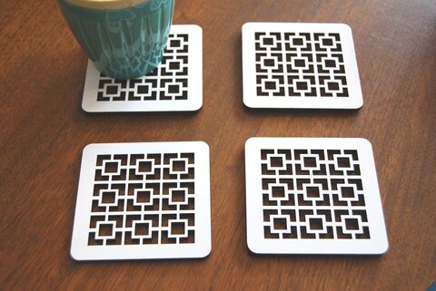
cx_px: 218
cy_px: 146
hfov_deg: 41.1
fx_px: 582
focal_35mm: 48
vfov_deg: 28.1
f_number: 5
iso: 200
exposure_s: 1/100
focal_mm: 32
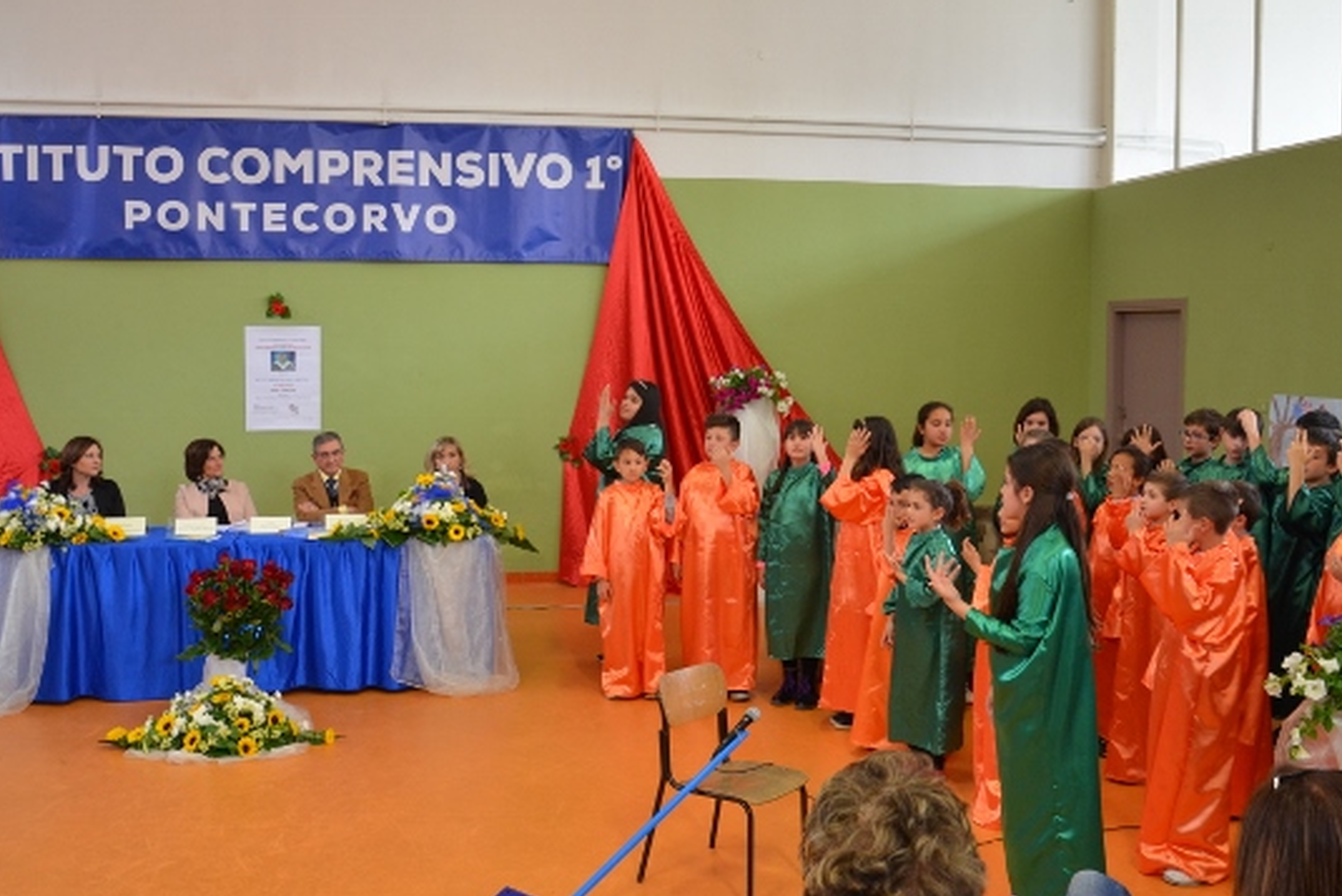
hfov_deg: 51.1
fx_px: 1402
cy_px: 399
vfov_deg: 35.4
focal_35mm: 38
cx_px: 625
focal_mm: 21
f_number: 3.8
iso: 800
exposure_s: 1/50
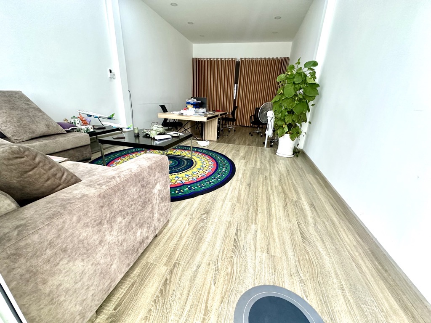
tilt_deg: -19.7
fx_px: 174
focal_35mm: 14
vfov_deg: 85.7
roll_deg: -2.5
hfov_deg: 102.1
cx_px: 216
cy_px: 162
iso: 320
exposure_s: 1/83
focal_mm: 2.22
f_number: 2.2
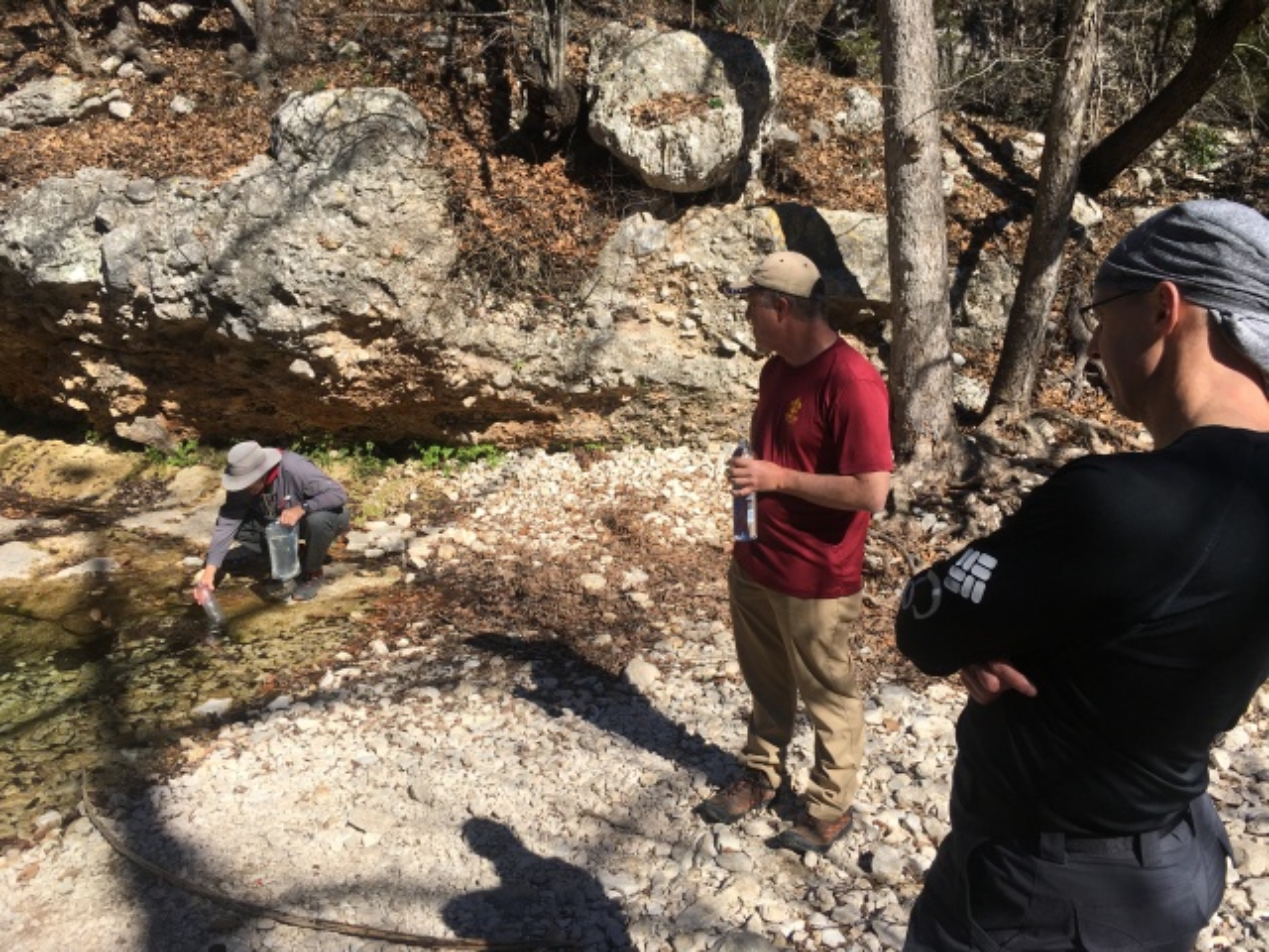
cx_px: 634
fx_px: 1063
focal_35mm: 29
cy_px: 476
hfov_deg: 61.7
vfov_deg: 48.2
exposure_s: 1/1538
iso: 25
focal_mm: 4.15
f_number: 2.2
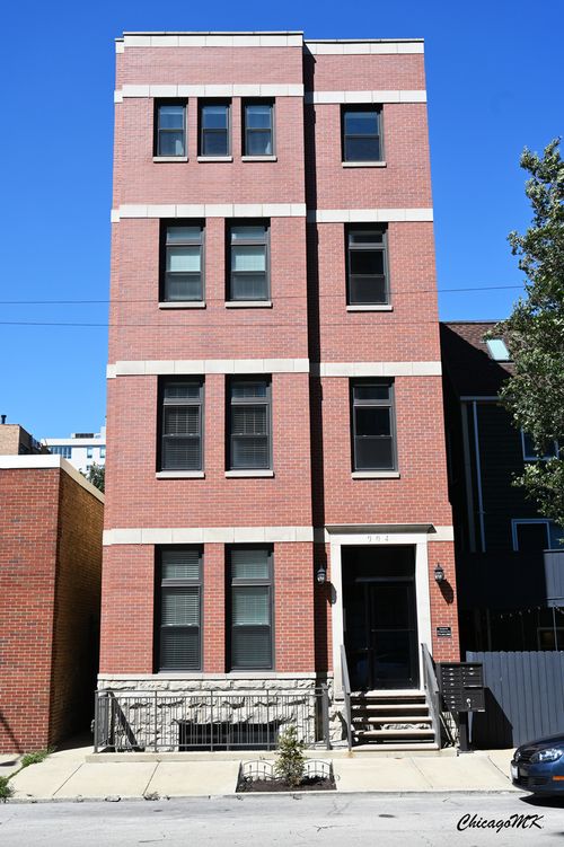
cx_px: 282
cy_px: 424
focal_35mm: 38
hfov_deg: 35.0
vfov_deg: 50.7
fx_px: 894
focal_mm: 38
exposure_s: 1/400
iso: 100
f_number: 7.1
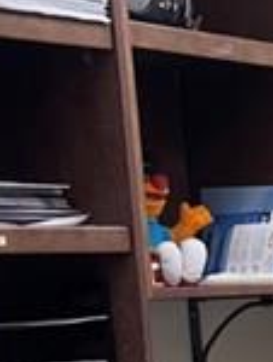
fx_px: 2013
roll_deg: +5.5
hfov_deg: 7.2
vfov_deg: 10.0
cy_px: 553
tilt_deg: -5.5
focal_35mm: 192
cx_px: 679
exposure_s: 1/120
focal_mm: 6.76
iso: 125
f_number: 1.78
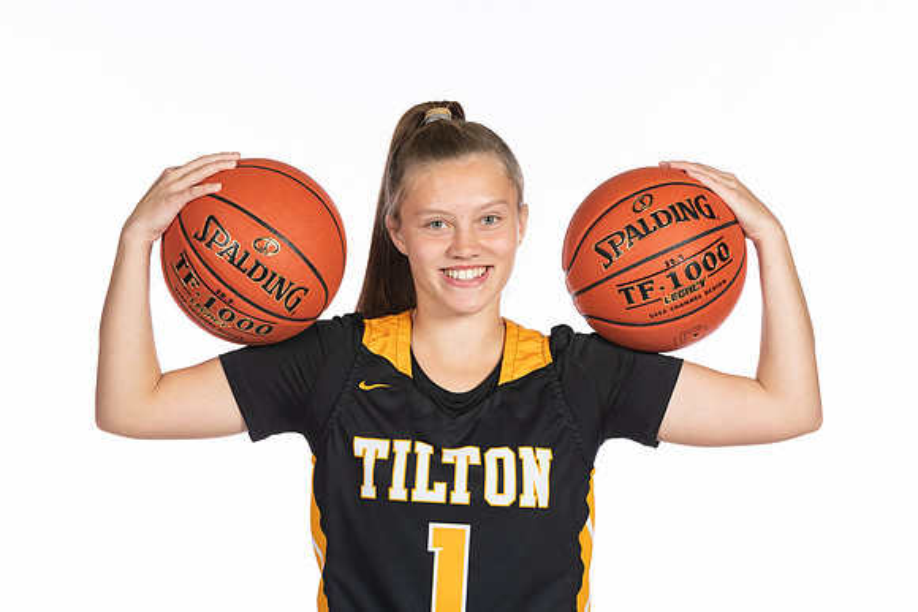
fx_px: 5548
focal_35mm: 218
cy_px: 257
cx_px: 475
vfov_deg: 6.3
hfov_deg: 9.5
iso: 100
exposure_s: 1/100
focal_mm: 125
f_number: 5.6
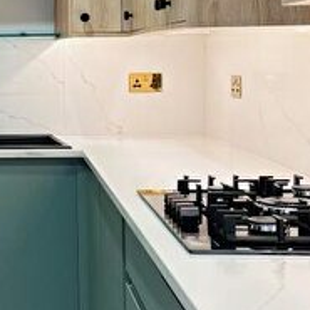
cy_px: 73
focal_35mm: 87
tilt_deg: -0.7
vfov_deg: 19.8
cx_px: -111
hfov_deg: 18.4
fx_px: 881
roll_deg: +1.0
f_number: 1.6
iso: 80
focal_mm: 5.96
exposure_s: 1/100
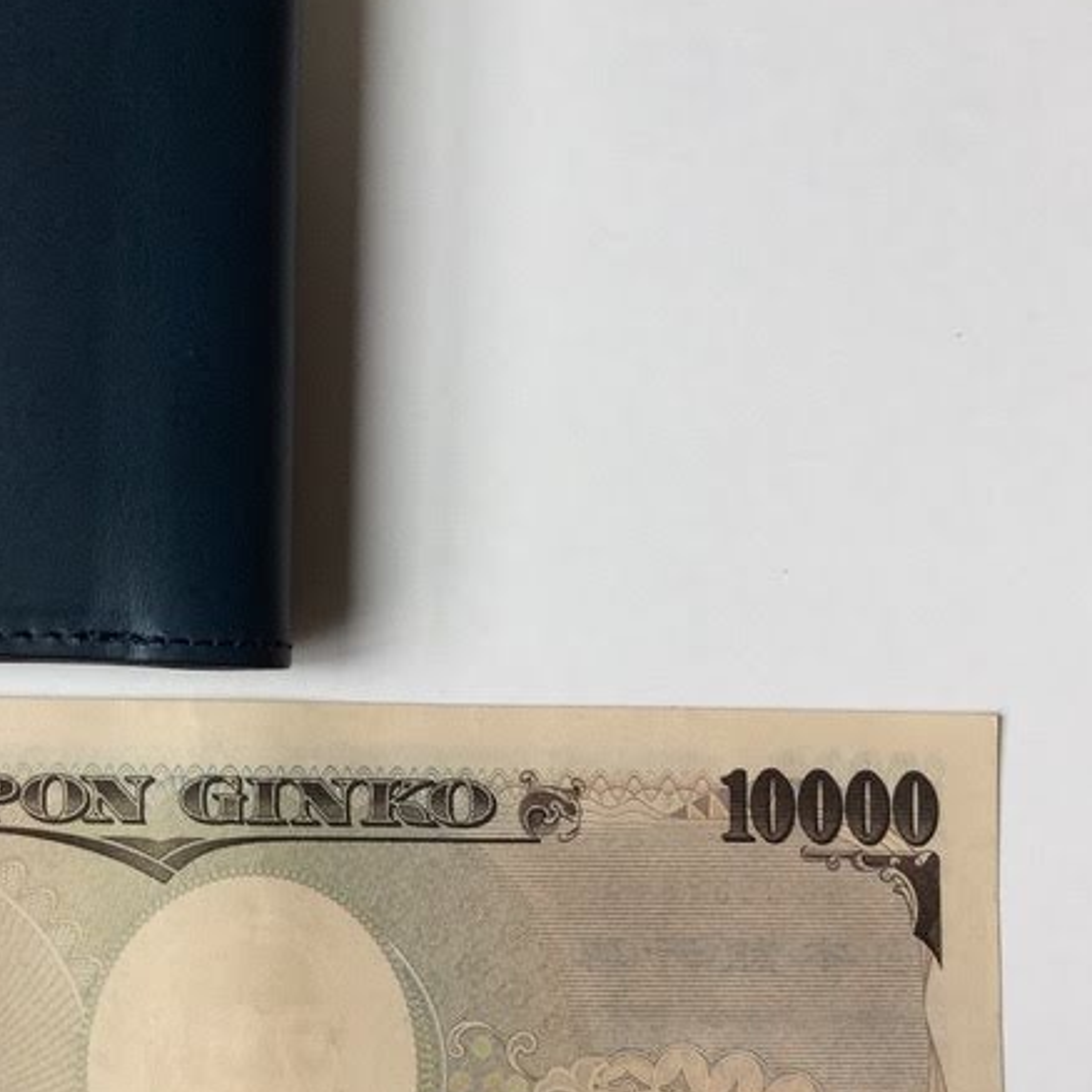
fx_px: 2284
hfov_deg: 26.2
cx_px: 150
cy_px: 526
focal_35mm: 64
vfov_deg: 26.9
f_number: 2.4
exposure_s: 1/60
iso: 32
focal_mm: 3.3
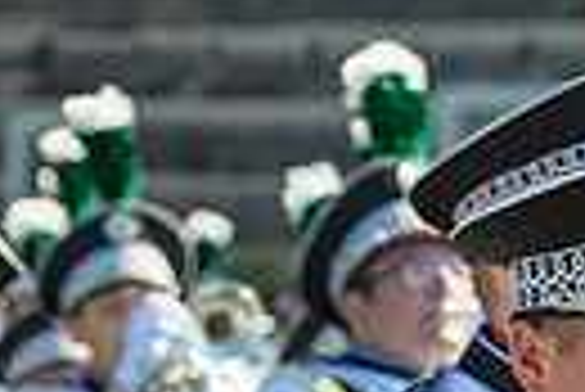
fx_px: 6166
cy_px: 779
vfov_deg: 3.6
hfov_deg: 5.4
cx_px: 212
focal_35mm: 379
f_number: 4.5
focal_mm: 85
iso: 200
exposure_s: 1/1000
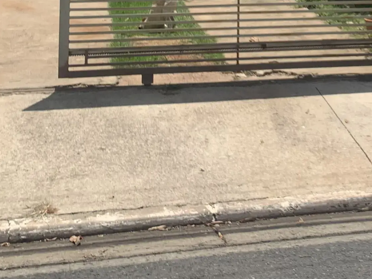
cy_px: -175
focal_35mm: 94
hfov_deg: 20.6
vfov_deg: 14.4
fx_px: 1010
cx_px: 303
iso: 25
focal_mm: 4.25
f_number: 1.8
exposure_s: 1/2208
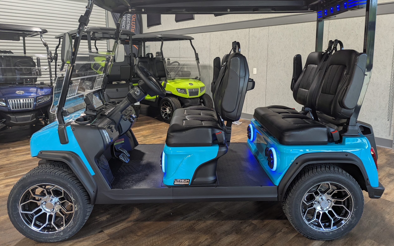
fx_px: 279
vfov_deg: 47.4
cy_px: 101
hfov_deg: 70.4
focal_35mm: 26
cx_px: 200
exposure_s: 1/86.6
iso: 195
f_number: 1.85
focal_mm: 6.81
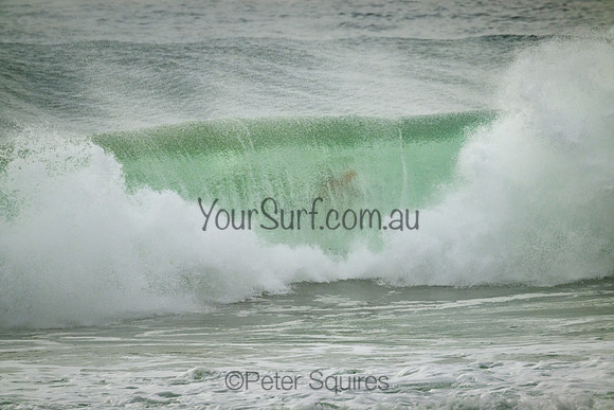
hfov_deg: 2.6
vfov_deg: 1.7
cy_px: 205
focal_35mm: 800
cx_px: 307
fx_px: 13647
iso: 1400
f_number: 11
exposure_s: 1/2500
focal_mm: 800
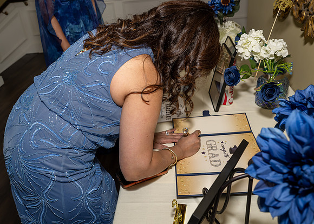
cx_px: 154
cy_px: 112
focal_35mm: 33
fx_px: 294
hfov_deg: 56.2
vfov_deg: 41.7
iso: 640
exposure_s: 1/250
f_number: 7.1
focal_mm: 31.5
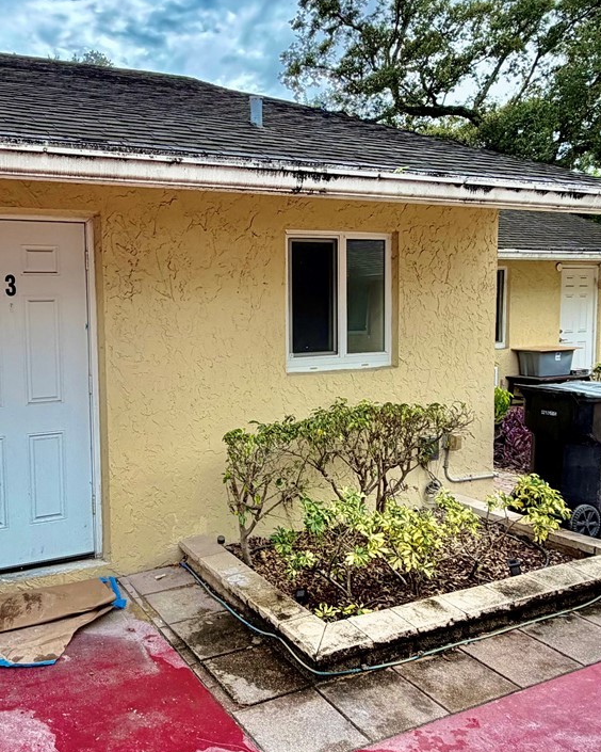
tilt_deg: -4.5
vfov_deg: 57.2
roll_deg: +1.7
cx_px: 188
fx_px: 689
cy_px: 364
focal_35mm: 31
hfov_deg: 46.2
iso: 40
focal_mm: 2.22
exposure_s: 1/554
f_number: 2.2
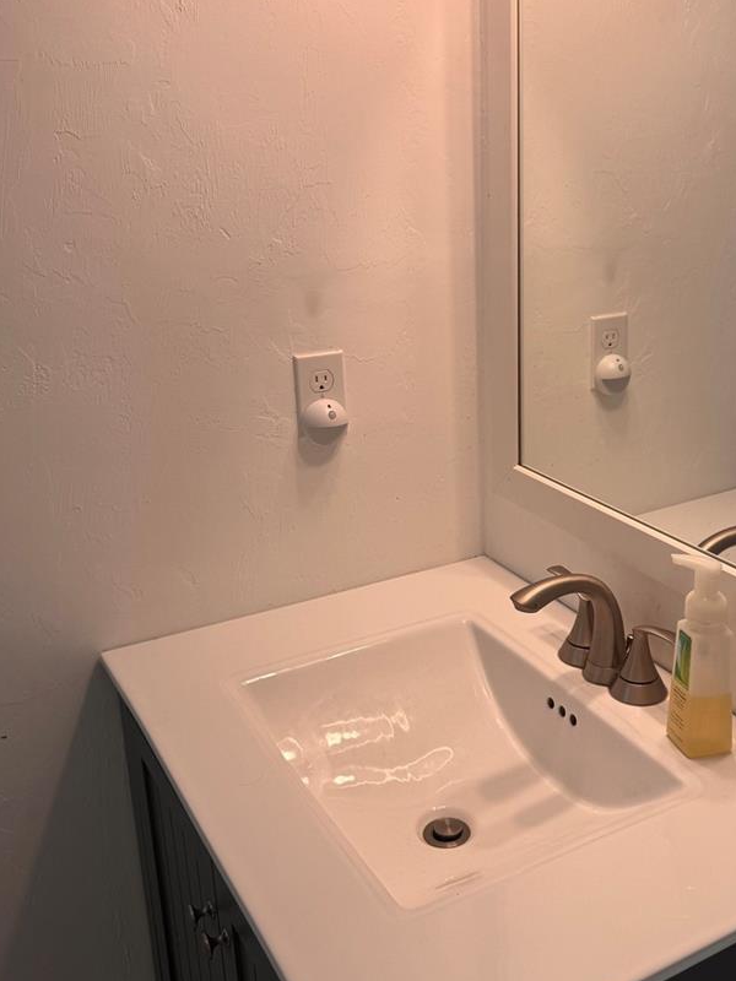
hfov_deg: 39.2
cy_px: 473
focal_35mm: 36
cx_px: 487
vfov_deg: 51.3
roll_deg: +1.0
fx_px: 1021
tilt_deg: -18.4
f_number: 1.78
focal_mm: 6.76
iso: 64
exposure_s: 1/205
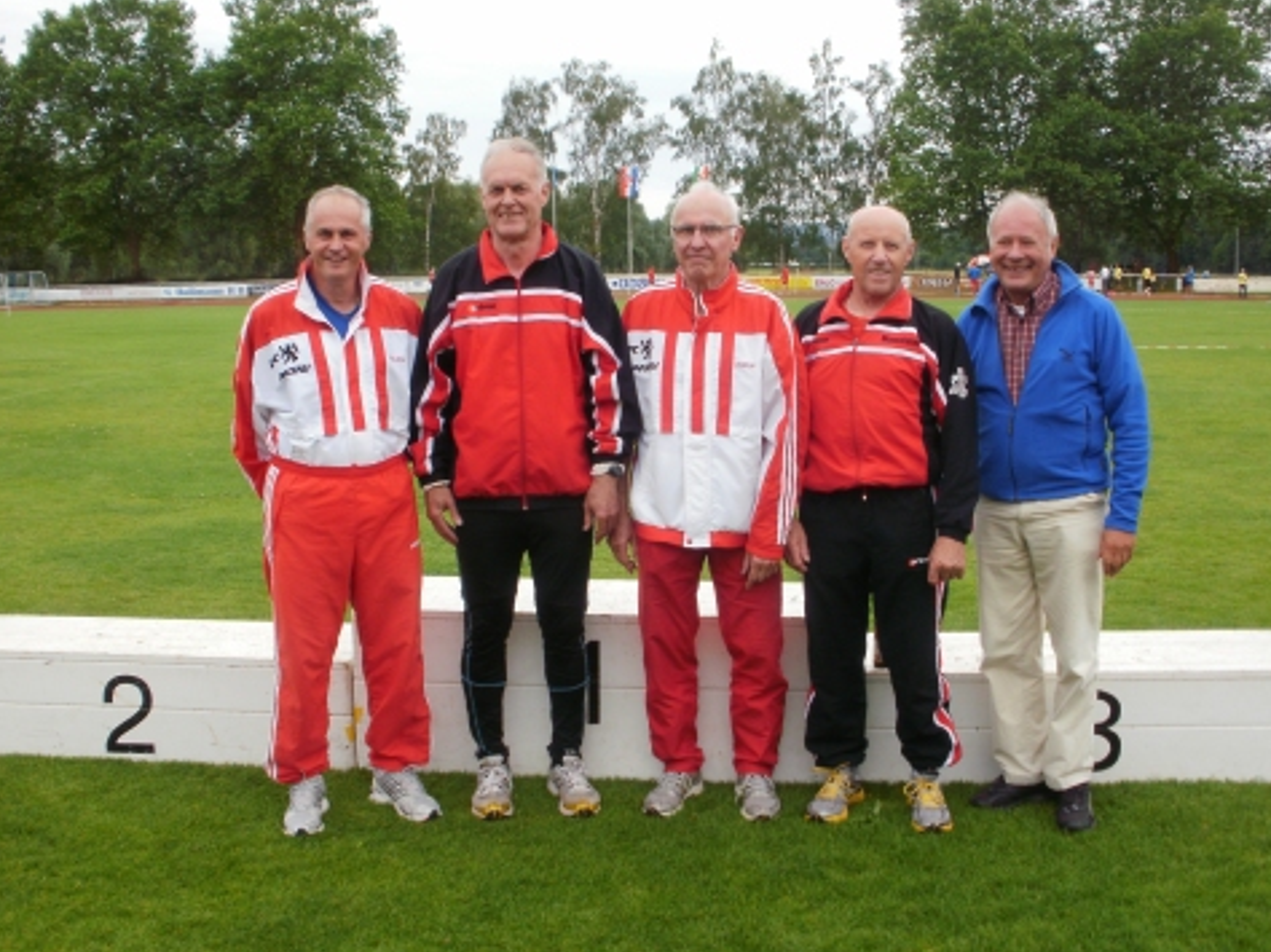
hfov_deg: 49.0
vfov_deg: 37.7
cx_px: 649
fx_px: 1395
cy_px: 497
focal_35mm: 38
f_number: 5.6
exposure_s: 1/80
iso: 100
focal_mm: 6.3
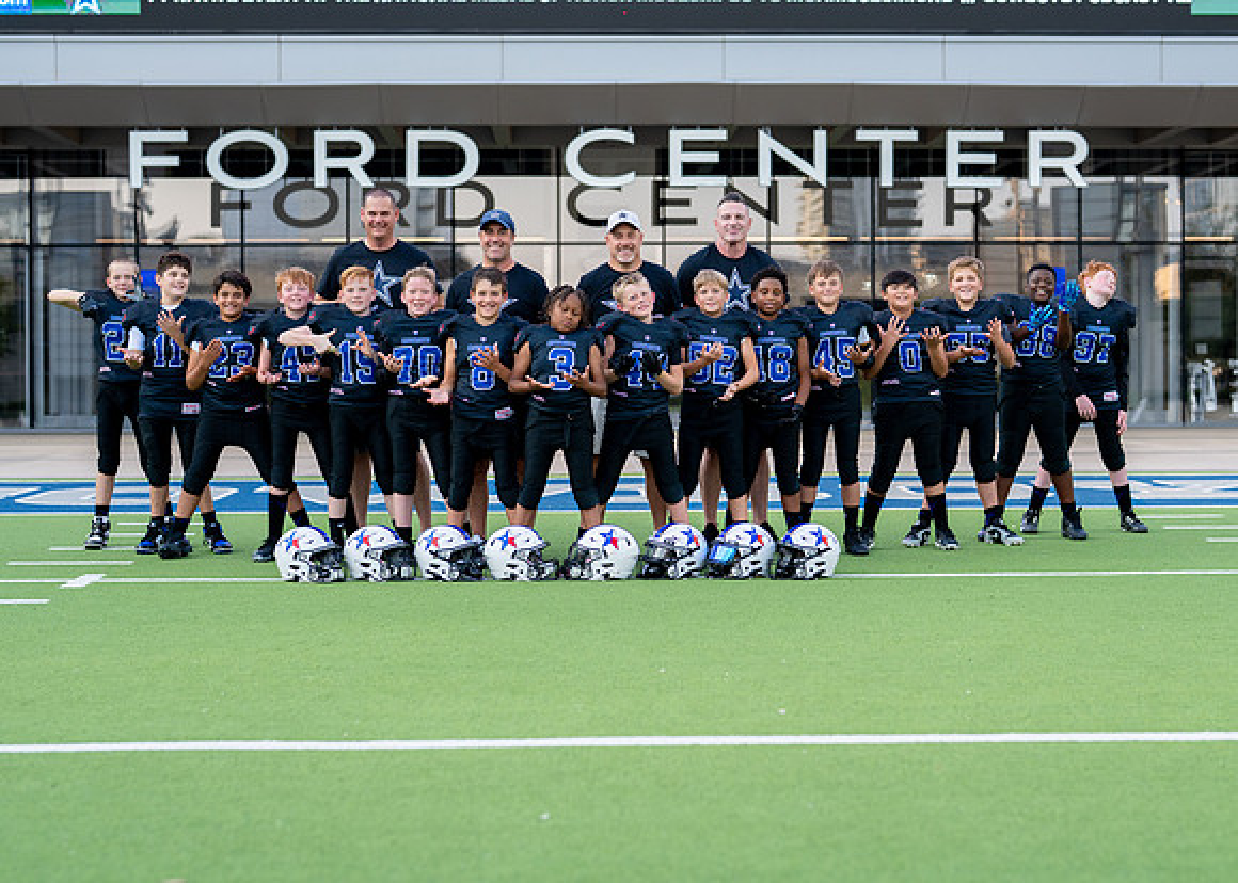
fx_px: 2342
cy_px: 409
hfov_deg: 29.6
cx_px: 635
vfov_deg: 21.4
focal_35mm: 67
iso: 200
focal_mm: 50
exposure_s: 1/800
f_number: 2
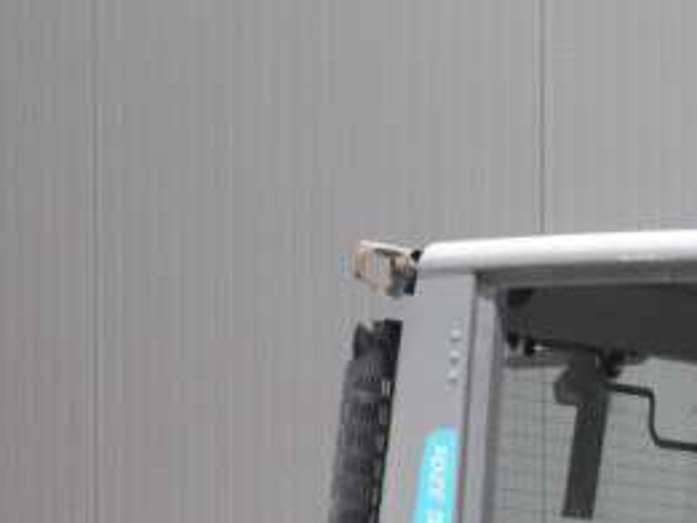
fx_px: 3610
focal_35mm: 179
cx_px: 1130
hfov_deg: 10.5
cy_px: 894
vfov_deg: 8.0
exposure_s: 1/50
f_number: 4
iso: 1600
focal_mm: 27
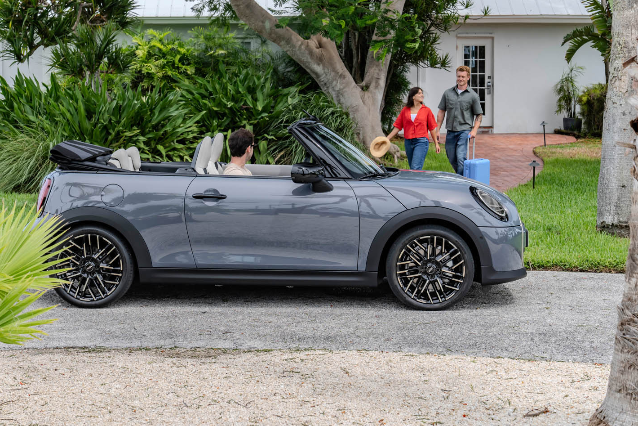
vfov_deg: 18.6
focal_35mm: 73
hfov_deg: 27.7
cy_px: 141
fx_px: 1294
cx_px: 275
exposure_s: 1/160
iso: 160
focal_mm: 54
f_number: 5
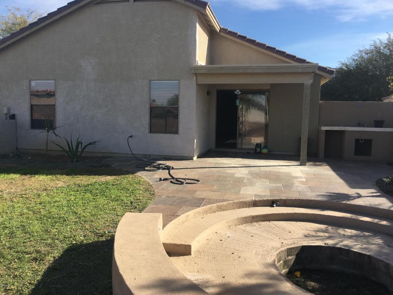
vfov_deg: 48.2
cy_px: 148
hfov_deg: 61.7
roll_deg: -0.6
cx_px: 196
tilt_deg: -5.4
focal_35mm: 29
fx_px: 329
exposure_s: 1/1183
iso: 25
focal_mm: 4.15
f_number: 2.2
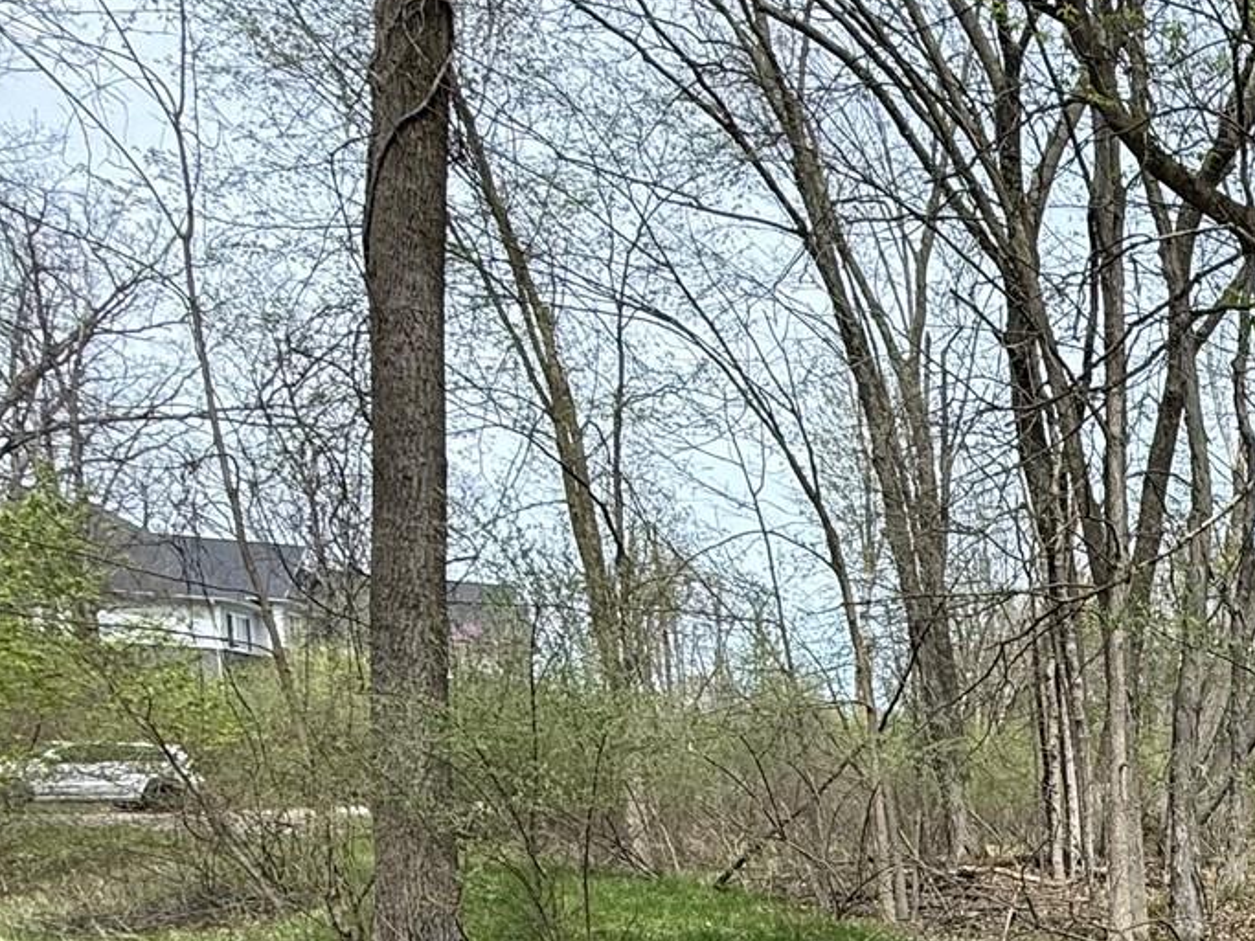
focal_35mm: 42
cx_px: 1599
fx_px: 1522
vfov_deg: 30.7
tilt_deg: -8.0
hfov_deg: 33.7
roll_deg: -2.3
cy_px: 1031
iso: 50
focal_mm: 2.22
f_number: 2.2
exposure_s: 1/799
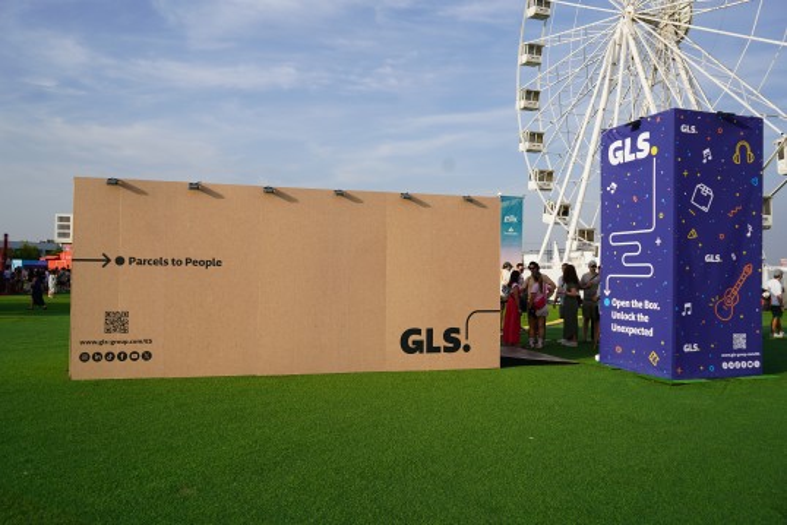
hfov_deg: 65.5
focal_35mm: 28
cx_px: 394
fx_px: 612
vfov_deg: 46.4
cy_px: 262
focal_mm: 28
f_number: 5
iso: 100
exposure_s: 1/400
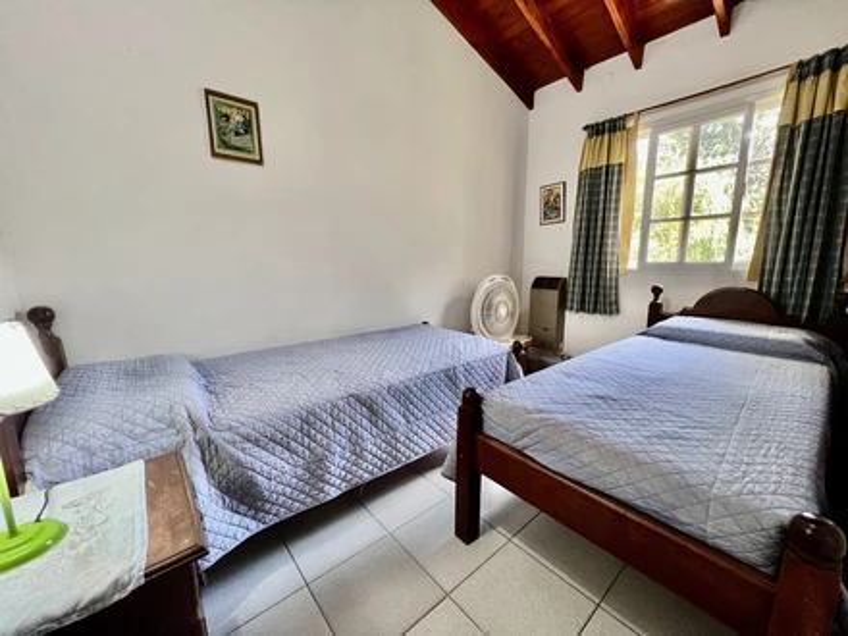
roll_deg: +0.7
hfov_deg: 106.2
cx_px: 424
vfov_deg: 89.9
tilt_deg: -10.5
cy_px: 318
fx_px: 318
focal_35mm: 13
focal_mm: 1.57
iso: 200
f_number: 1.8
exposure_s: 1/100
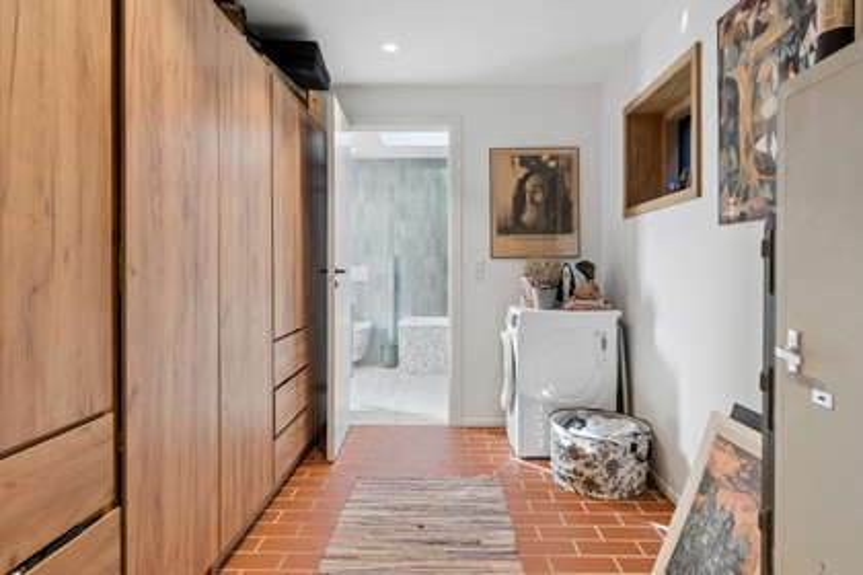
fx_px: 575
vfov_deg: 53.1
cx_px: 432
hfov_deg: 73.7
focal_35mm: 24
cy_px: 288
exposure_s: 1/25
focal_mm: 16
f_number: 8
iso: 200
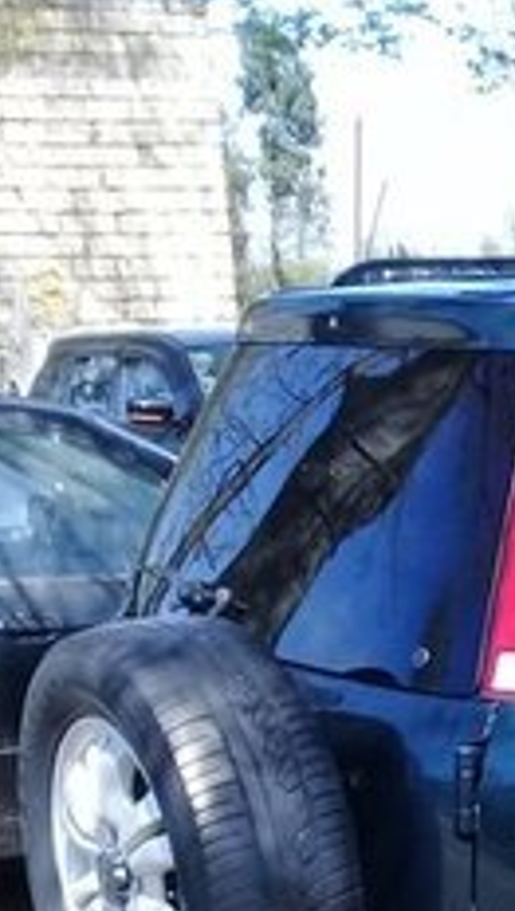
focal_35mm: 96
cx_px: 920
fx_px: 2324
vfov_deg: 21.5
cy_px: 889
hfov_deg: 11.7
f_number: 2.2
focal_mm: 3.3
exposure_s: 1/344
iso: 50
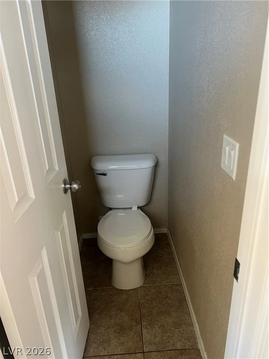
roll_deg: +0.8
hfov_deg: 53.1
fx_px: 269
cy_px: 180
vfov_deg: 67.3
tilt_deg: -22.3
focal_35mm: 26
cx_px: 134
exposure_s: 1/60
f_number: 1.5
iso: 250
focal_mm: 5.7
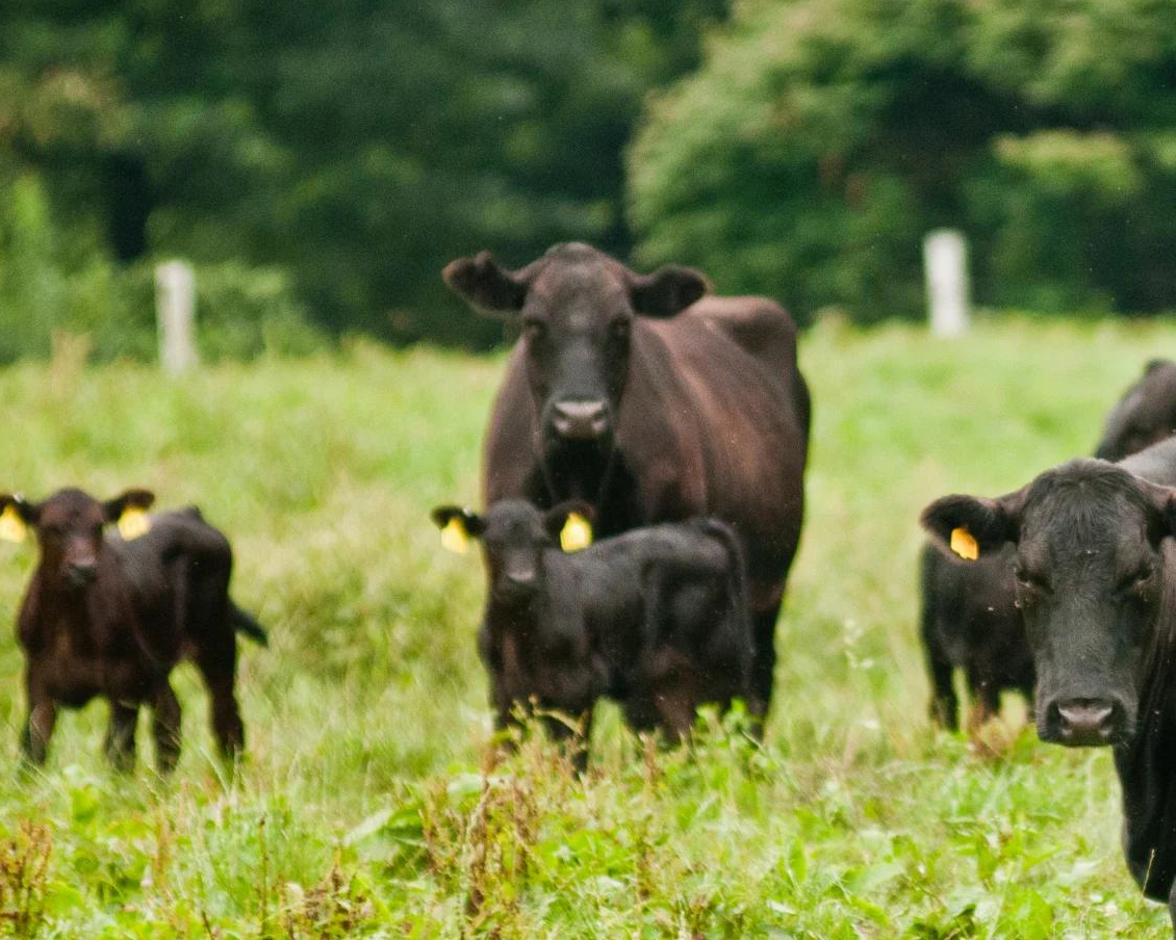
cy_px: 686
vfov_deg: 2.4
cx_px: 1208
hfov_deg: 3.0
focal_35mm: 637
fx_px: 22171
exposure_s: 1/1000
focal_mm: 200
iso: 640
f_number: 2.8
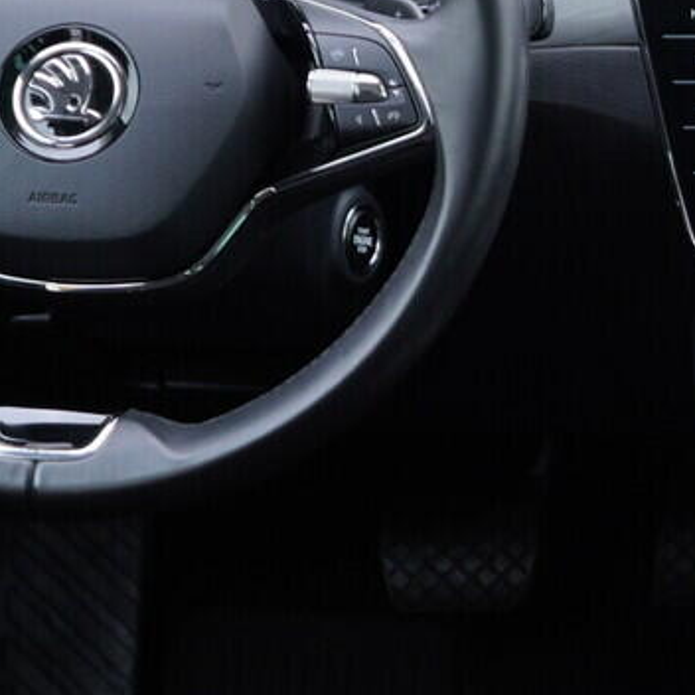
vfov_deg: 13.9
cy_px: 116
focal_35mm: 125
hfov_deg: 13.4
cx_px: 914
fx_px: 2839
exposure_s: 1/40
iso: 160
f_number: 2.8
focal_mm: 24
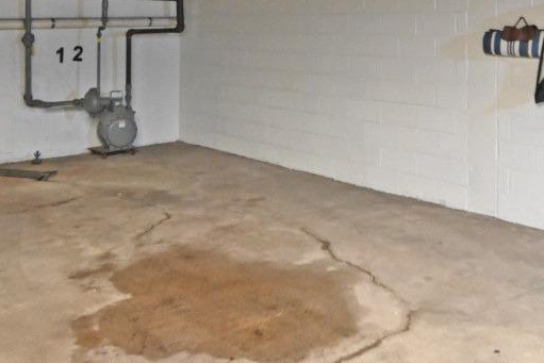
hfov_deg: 44.4
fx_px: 665
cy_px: 18
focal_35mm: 44
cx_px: 295
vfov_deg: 29.0
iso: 3600
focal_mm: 15
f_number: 4
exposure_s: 1/60
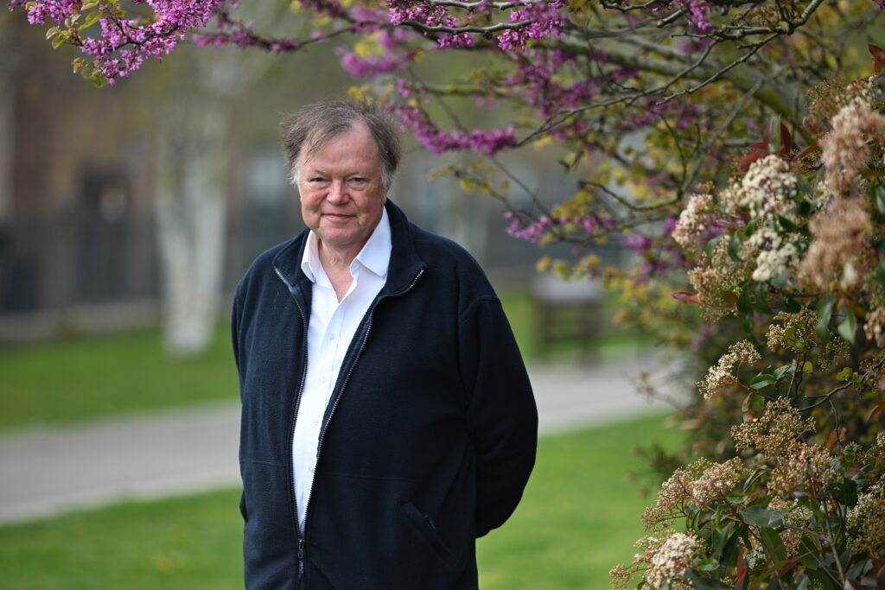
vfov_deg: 10.2
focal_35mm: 135
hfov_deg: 15.2
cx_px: 442
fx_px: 3319
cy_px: 295
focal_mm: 135
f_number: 1.8
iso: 220
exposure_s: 1/4000
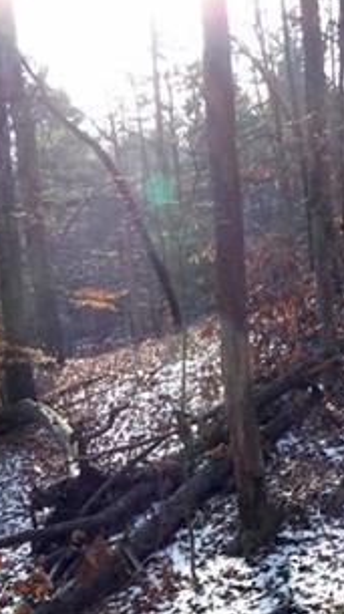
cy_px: 542
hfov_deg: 17.9
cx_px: 209
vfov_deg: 30.2
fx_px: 1089
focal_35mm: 67
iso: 160
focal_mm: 4.3
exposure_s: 1/250
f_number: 3.3
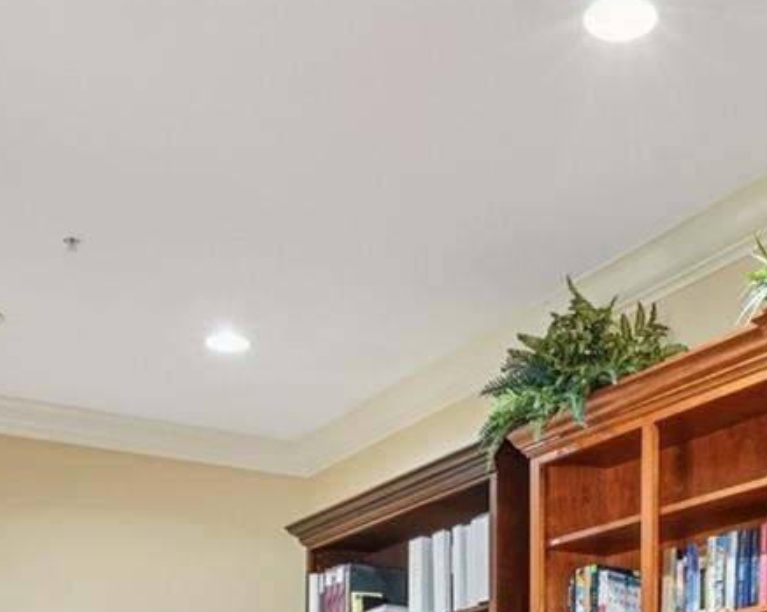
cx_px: 484
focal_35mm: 55
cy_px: 814
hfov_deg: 34.0
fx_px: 1248
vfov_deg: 23.9
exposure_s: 1/3.33
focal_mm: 16
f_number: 8
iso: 400
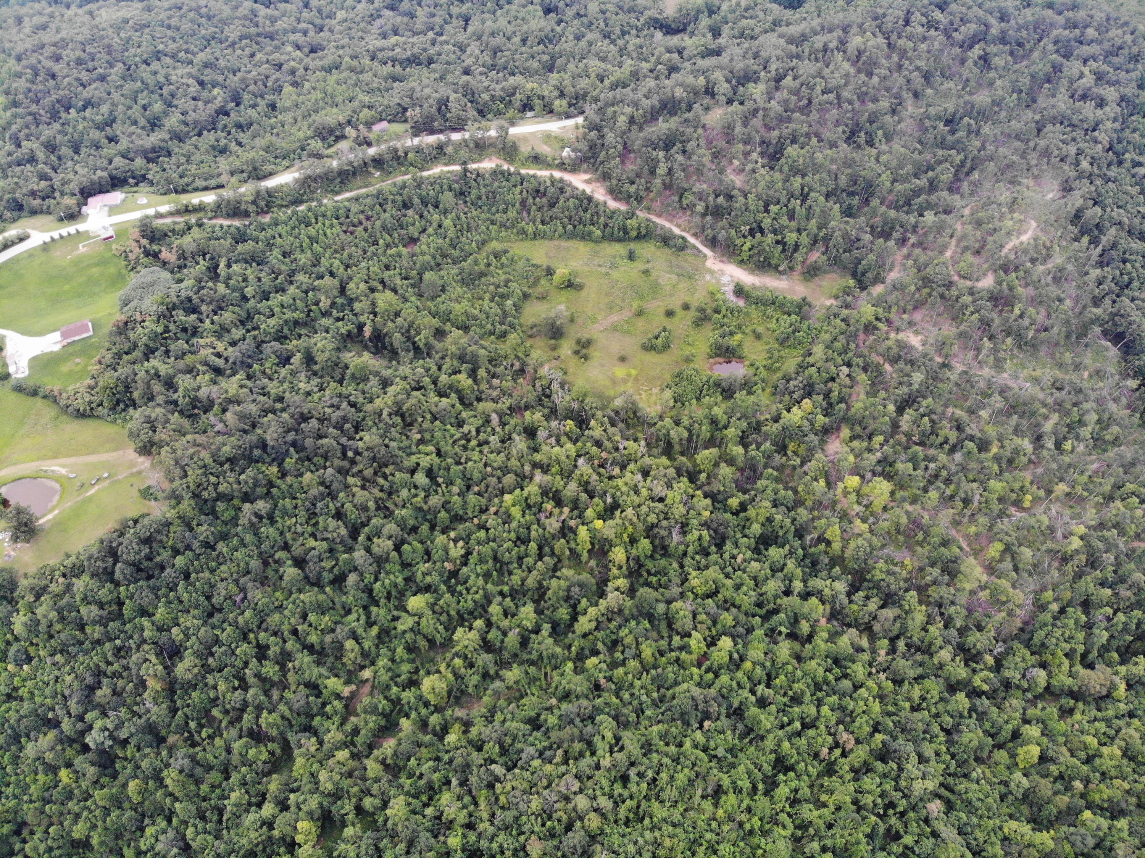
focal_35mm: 24
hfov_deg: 71.6
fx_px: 794
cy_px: 429
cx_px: 572
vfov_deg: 56.8
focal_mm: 4.5
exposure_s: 1/15
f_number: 2.8
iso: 320
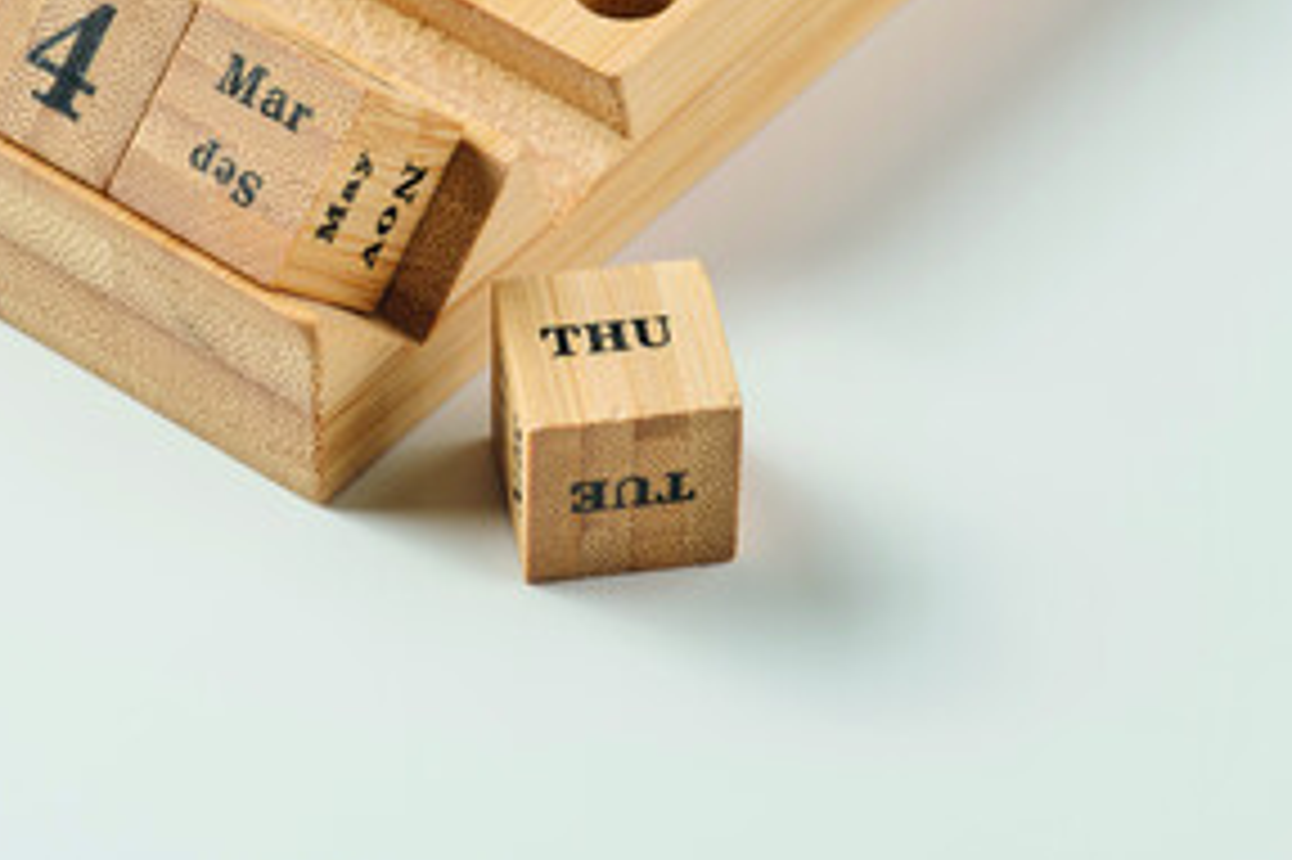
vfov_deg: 7.8
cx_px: 365
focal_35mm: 175
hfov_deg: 11.7
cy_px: 200
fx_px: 6277
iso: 64
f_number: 16
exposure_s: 1/125
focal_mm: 105
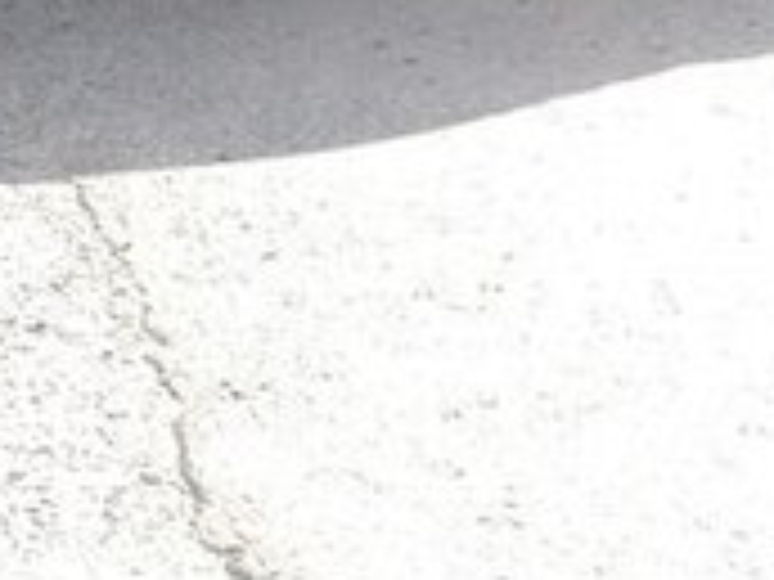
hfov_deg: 16.6
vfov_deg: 12.5
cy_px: -371
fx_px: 2482
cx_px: -270
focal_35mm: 111
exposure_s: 1/173
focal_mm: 4.15
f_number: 2.2
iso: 25
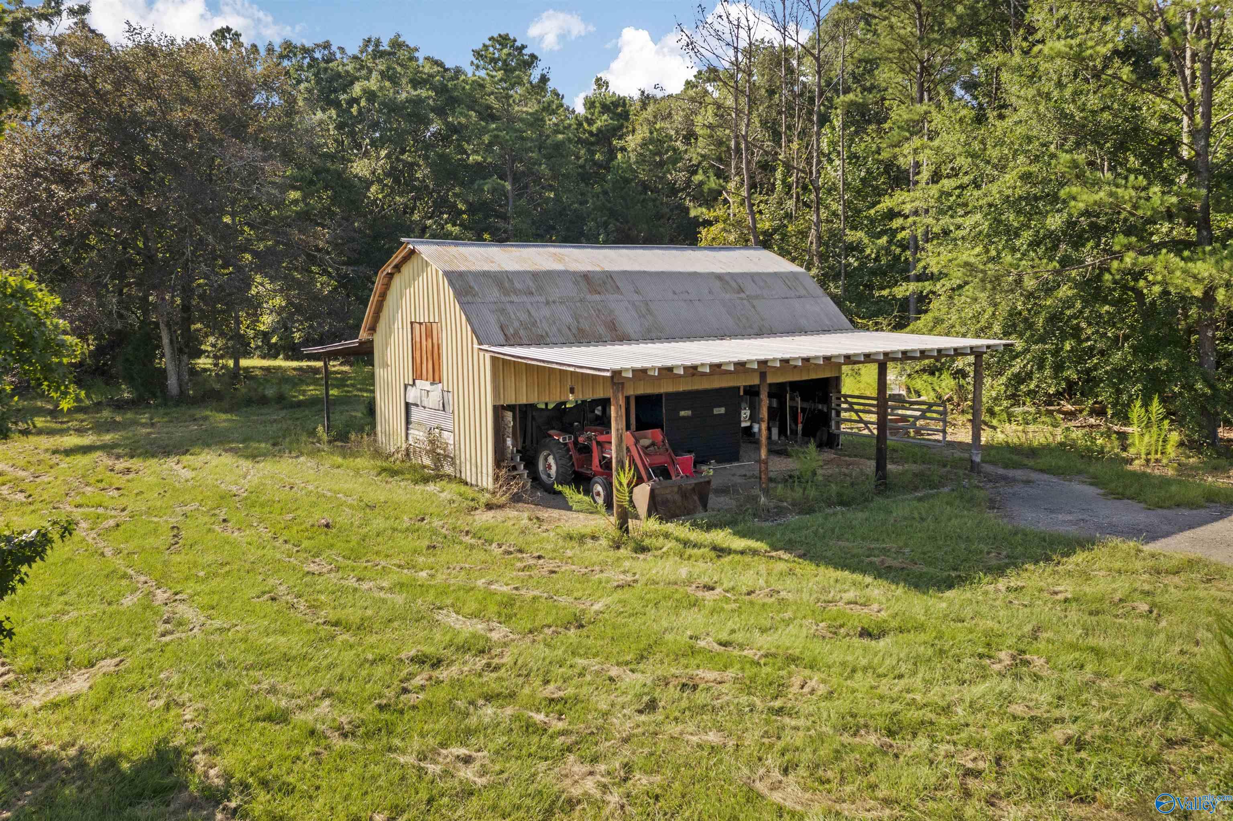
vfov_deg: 46.4
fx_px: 959
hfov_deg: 65.5
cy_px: 410
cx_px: 616
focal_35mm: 28
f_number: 3.5
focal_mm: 10.26
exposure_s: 1/100
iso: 100
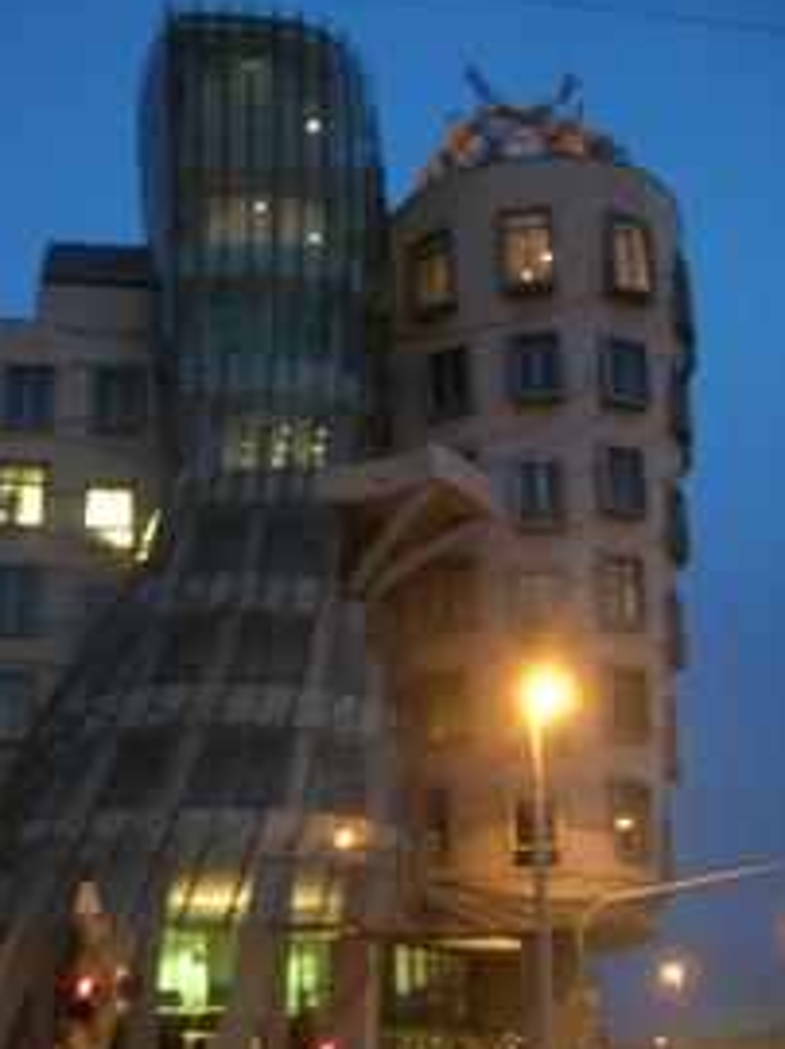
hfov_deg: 32.7
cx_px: 315
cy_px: 660
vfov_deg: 42.6
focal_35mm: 44
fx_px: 1333
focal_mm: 5.7
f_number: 2.9
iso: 200
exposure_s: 1/3.2
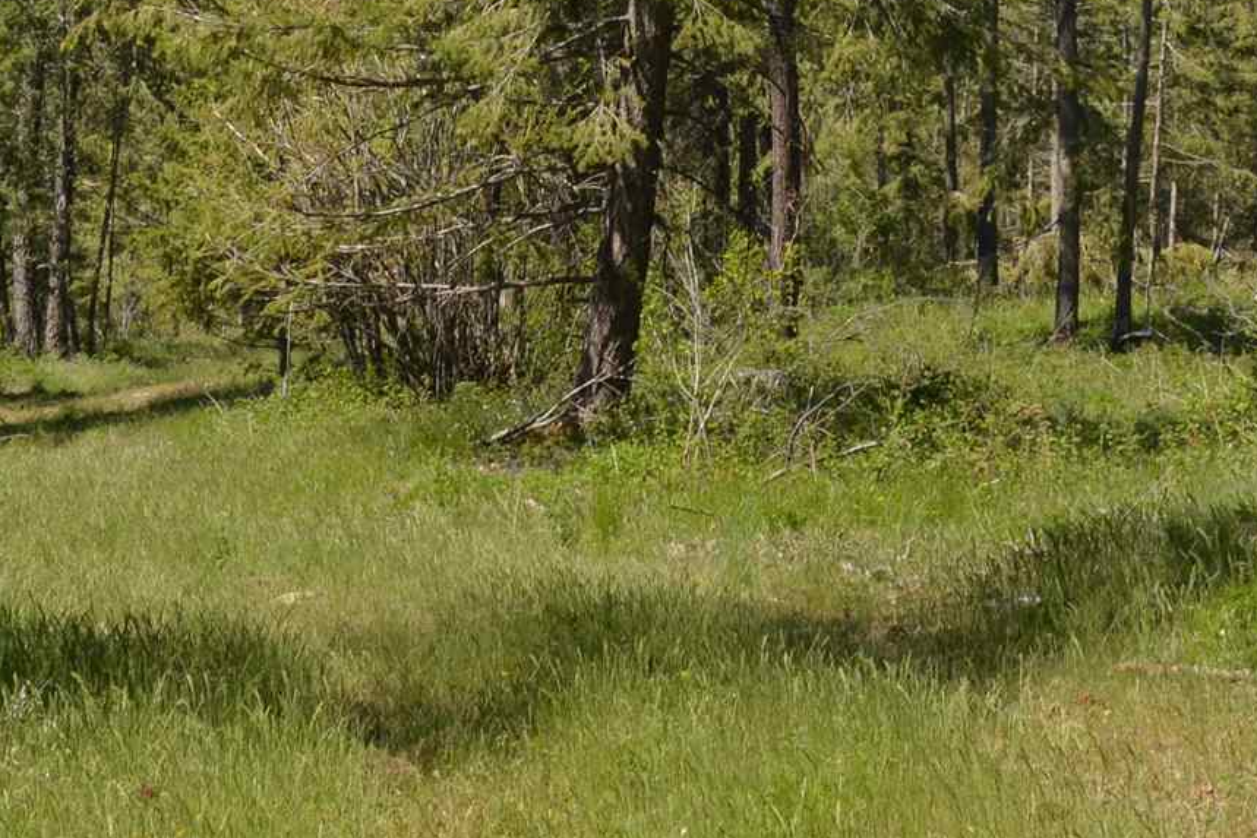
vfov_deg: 11.0
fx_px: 4121
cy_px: -560
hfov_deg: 17.3
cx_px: 550
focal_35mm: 118
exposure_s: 1/250
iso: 110
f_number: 8
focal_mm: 22
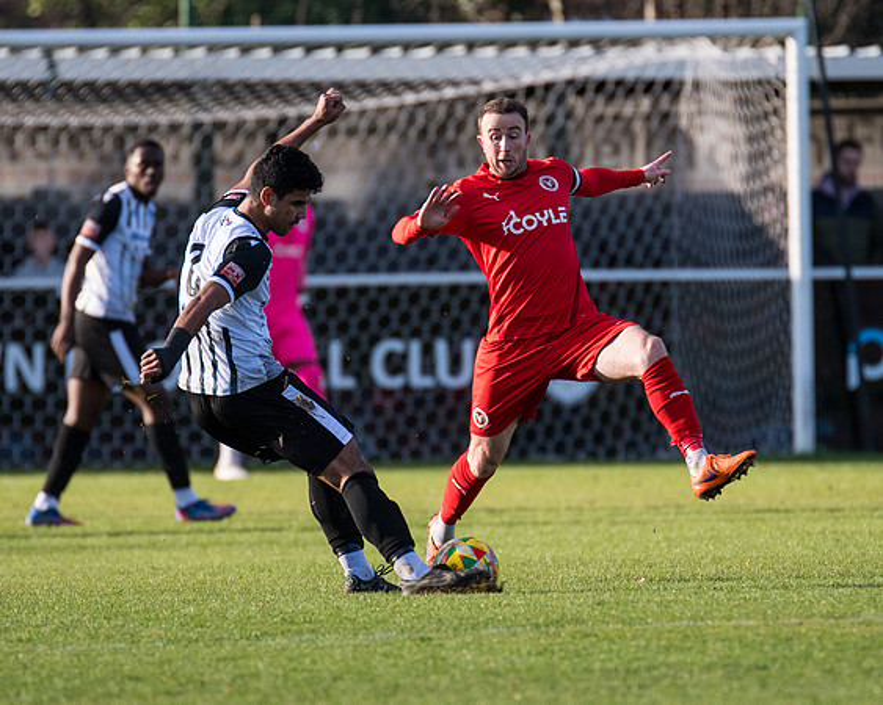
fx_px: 18677
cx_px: 521
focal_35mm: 715
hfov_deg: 2.7
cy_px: 391
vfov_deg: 2.2
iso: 500
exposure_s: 1/1600
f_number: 4
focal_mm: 380
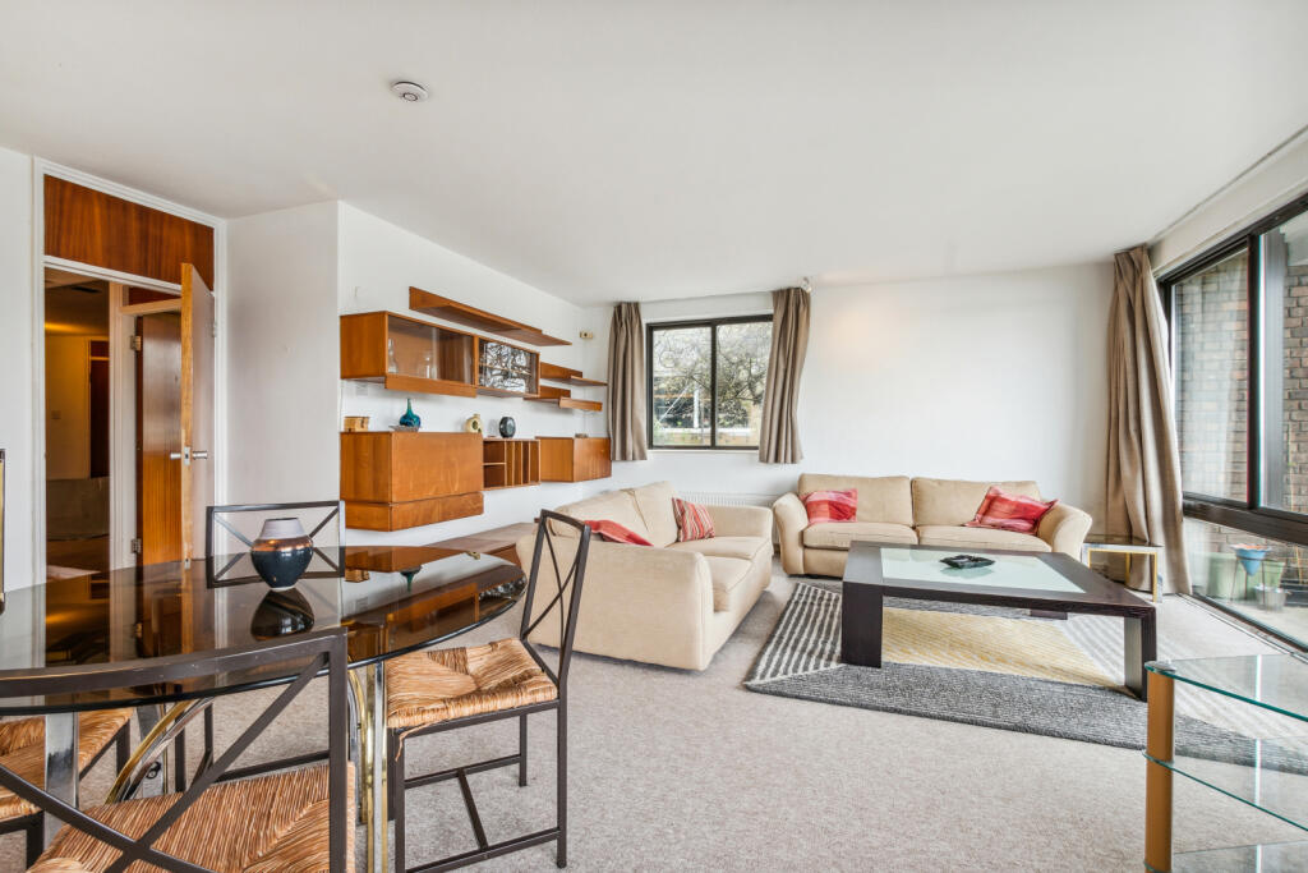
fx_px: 545
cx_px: 654
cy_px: 436
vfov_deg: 77.3
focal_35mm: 15
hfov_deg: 100.4
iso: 320
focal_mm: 10
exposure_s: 1/15
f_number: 11
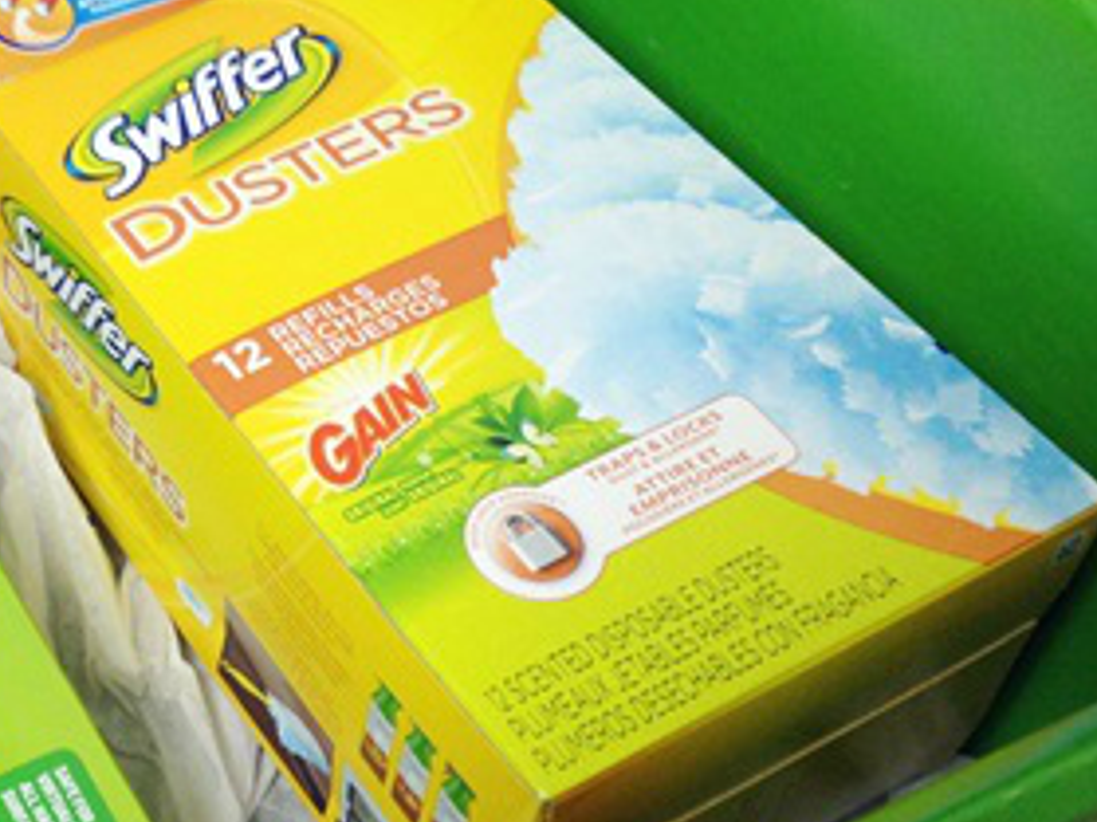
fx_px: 2249
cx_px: -75
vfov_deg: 20.7
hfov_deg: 25.6
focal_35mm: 71
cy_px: 291
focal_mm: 4.12
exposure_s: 1/20
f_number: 2.4
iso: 80
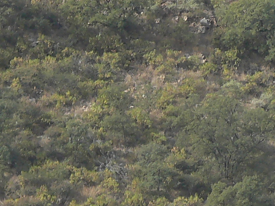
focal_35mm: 784
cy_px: 51
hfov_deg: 2.5
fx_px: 6227
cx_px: -108
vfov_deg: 1.9
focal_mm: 32.9
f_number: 5.6
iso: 80
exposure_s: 1/250
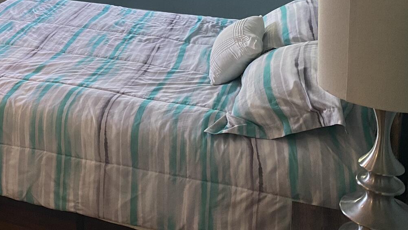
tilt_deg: -10.9
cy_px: -51
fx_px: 628
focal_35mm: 58
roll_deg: +0.7
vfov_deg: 19.5
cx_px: 39
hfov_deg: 34.0
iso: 125
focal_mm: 4.25
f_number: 1.8
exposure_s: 1/60
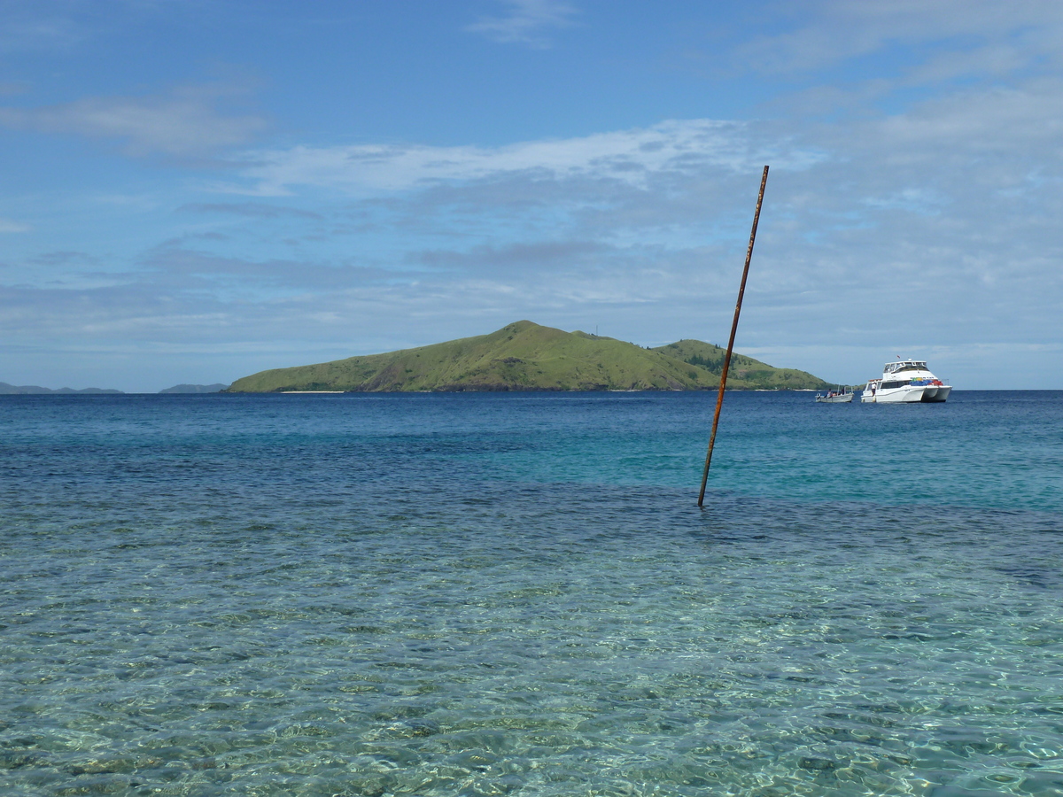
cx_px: 532
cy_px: 398
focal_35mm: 48
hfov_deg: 39.7
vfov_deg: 30.3
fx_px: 1474
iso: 80
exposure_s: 1/400
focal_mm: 7.9
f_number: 5.6
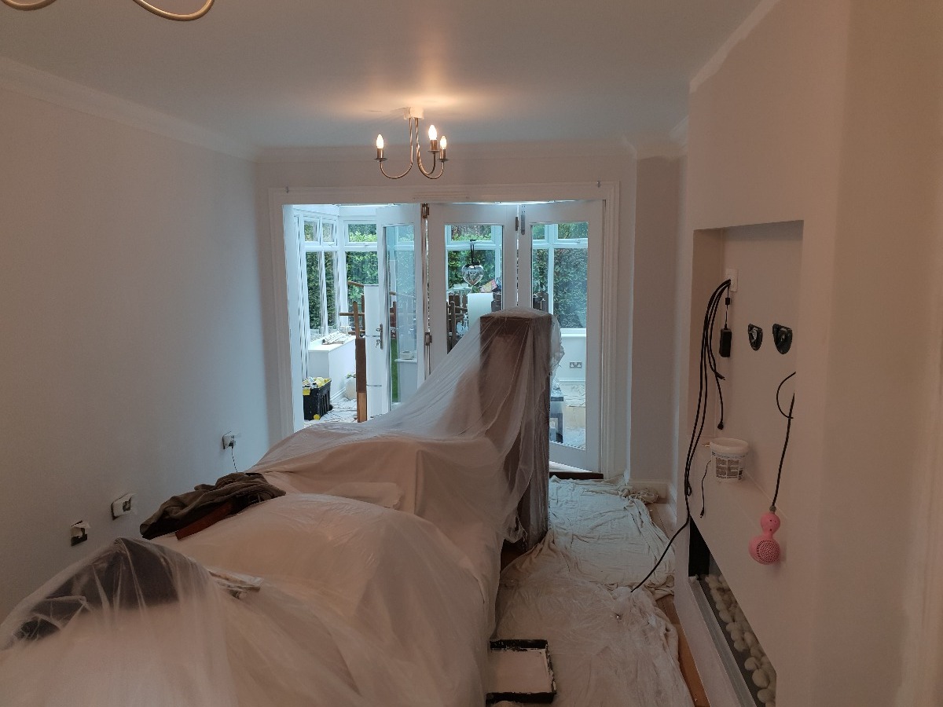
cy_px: 354
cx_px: 472
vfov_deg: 53.1
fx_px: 708
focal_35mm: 26
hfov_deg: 67.3
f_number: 2.4
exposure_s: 1/100
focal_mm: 4.3
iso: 64
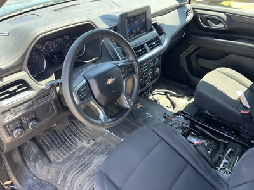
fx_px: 191
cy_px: 95
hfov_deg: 67.3
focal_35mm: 26
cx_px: 127
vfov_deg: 53.1
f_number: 1.6
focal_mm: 5.1
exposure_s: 1/121
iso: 64
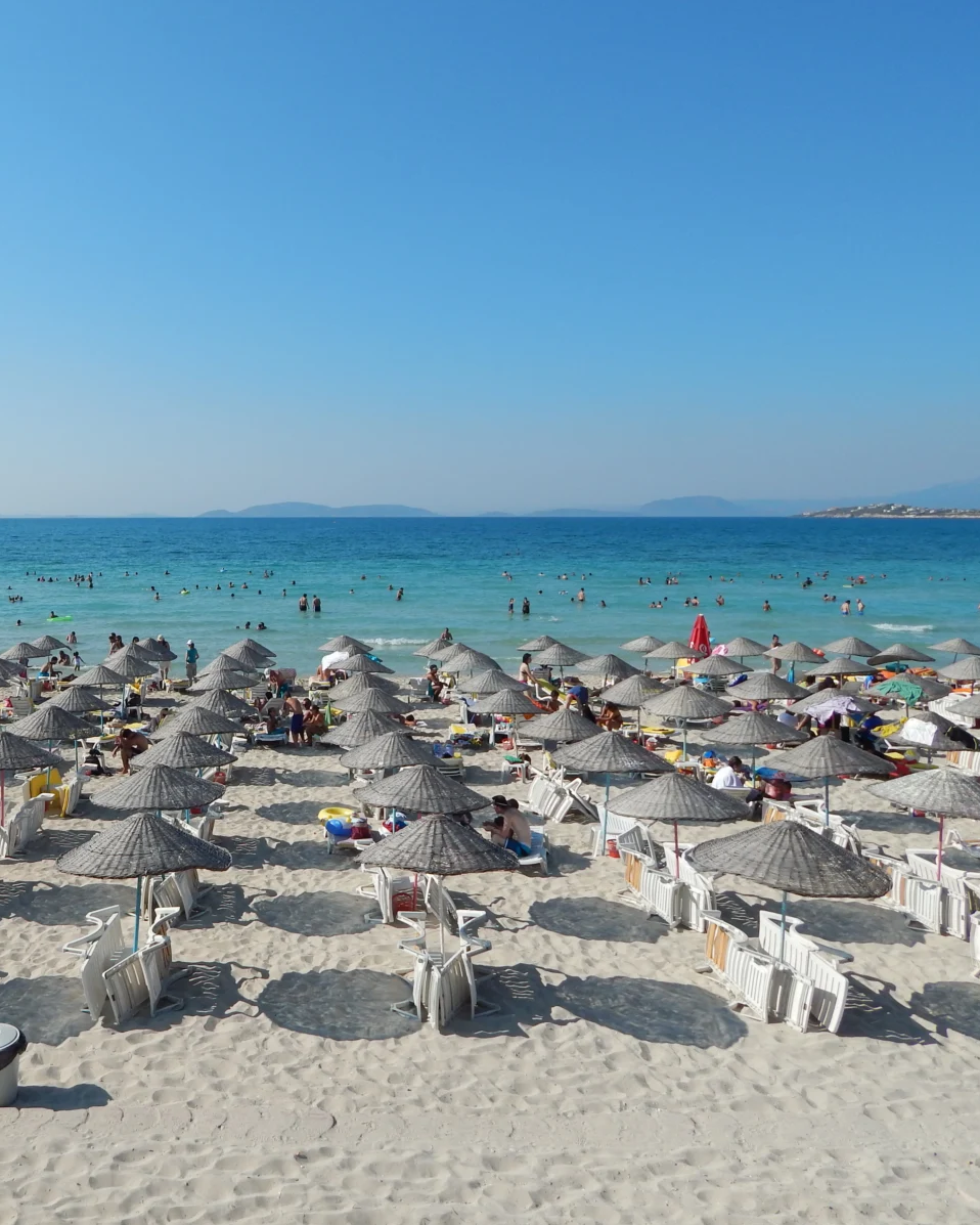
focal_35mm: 30
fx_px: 1087
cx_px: 213
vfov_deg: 58.8
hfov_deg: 46.3
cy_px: 613
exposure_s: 1/800
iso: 125
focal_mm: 4
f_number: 6
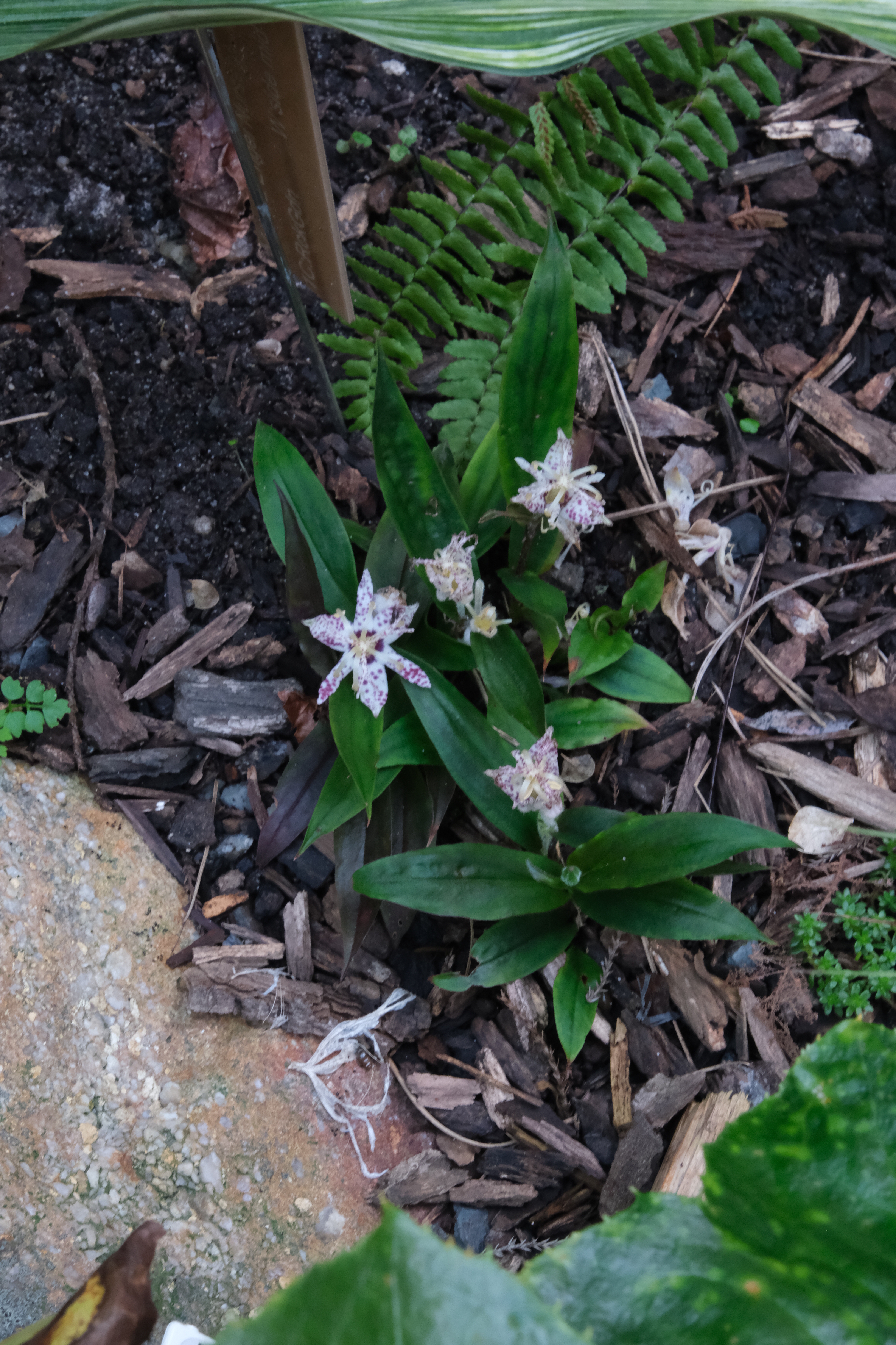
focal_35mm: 83
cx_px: 448
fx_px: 3098
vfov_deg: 24.5
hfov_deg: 16.5
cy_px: 672
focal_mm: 55
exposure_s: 1/1.7
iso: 3200
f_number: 16
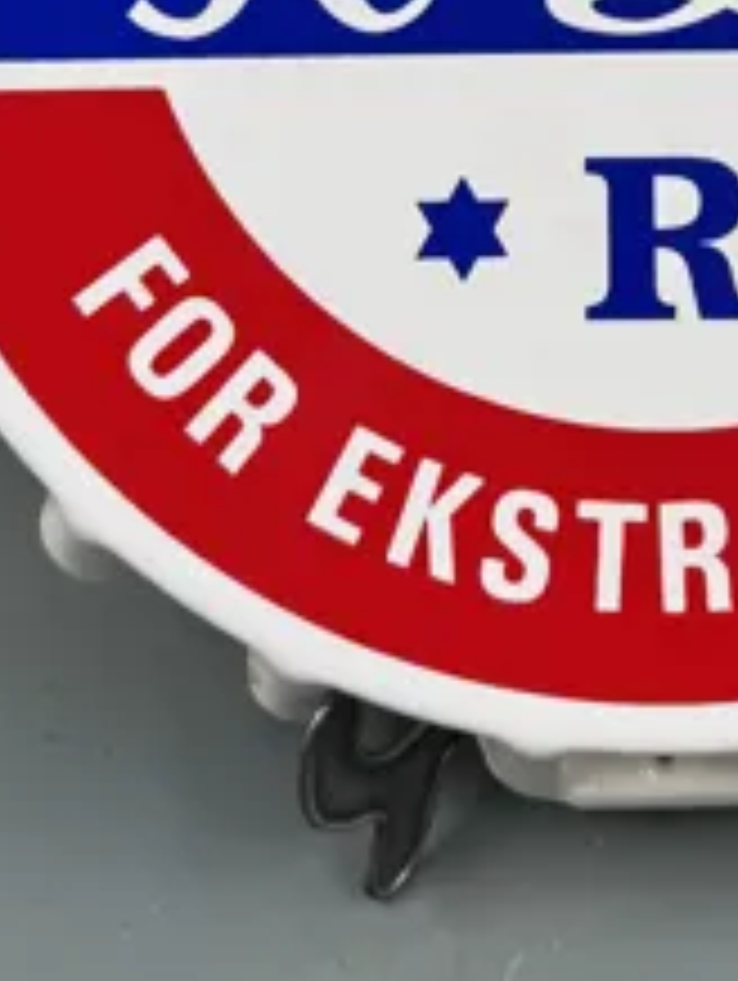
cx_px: 644
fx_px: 1872
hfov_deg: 21.9
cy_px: -54
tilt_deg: -28.4
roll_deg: +2.2
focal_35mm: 66
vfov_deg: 27.3
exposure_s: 1/392
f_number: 1.78
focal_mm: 6.76
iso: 80
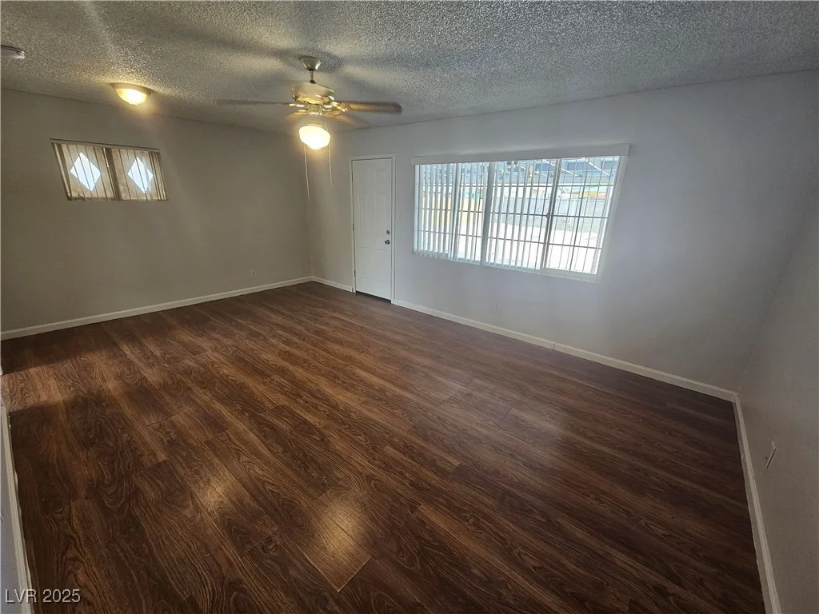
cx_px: 410
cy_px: 307
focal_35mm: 13
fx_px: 308
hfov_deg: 106.2
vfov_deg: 89.9
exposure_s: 1/60
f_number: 2.2
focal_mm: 2.2
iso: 100
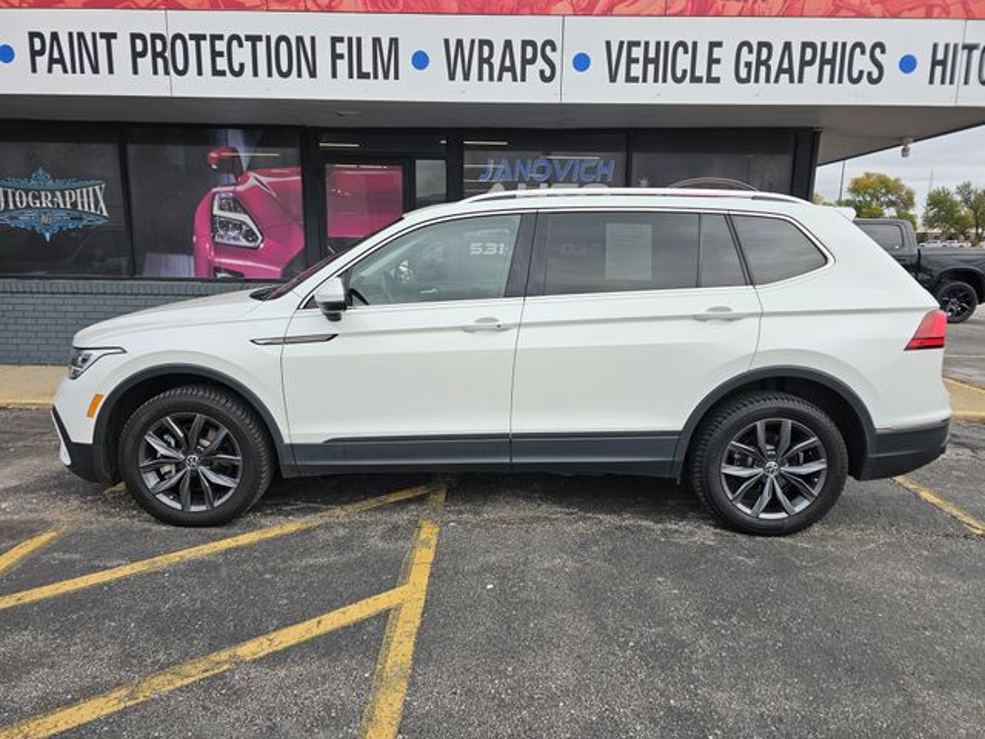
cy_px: 370
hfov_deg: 73.9
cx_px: 492
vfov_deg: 58.9
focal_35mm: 23
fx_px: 654
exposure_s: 1/479
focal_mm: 6.3
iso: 16
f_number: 1.7
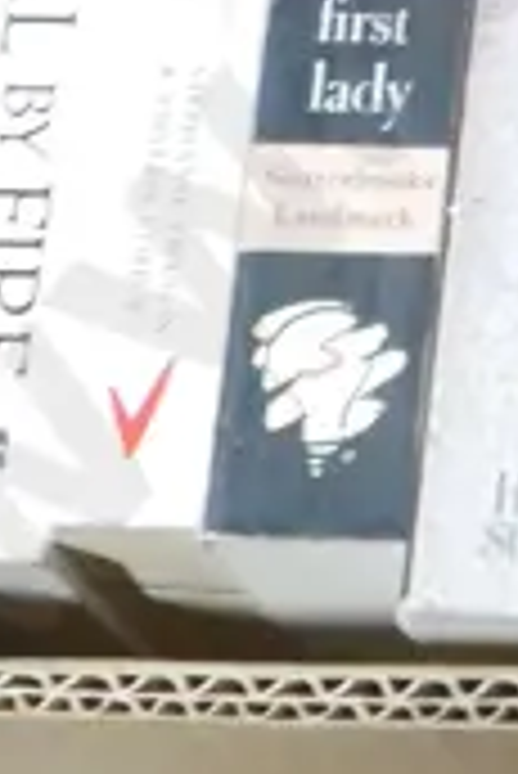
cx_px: 1113
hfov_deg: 6.7
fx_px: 4265
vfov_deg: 9.4
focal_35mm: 198
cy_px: -963
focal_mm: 16
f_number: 9
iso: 3200
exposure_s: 1/30
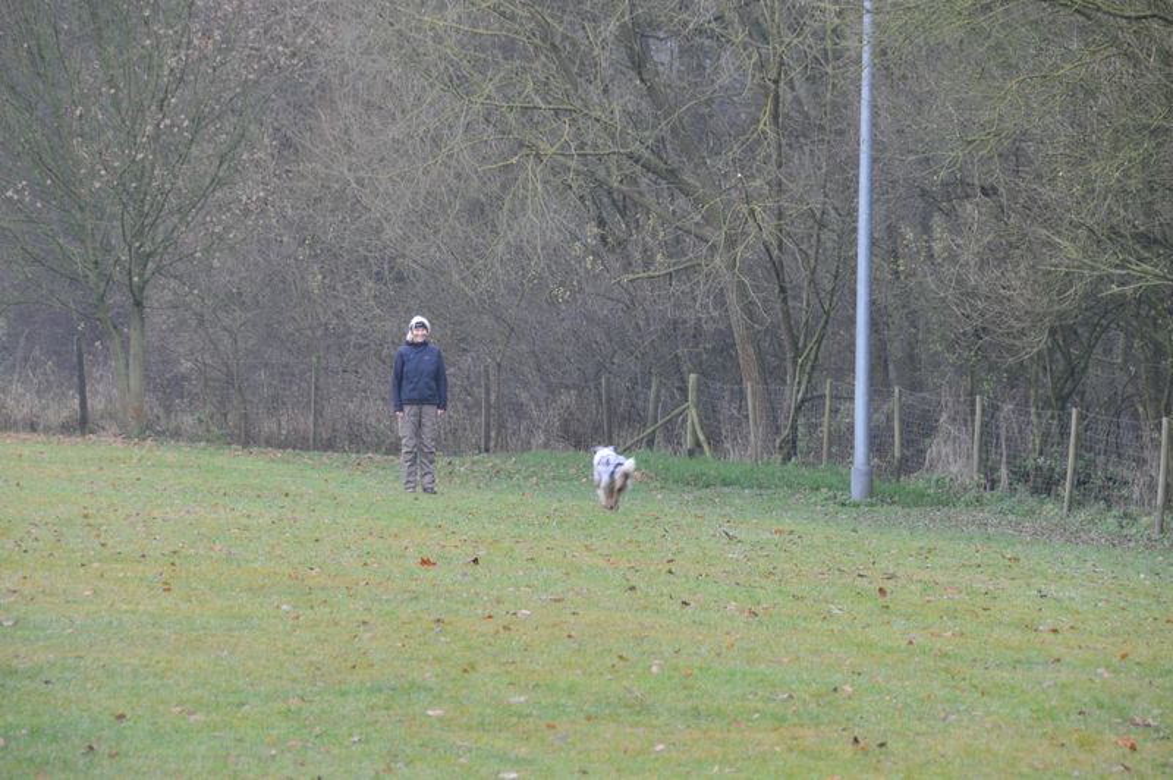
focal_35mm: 202
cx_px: 586
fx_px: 6593
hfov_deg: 10.2
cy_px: 390
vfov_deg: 6.8
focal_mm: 135
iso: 400
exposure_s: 1/60
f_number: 7.1
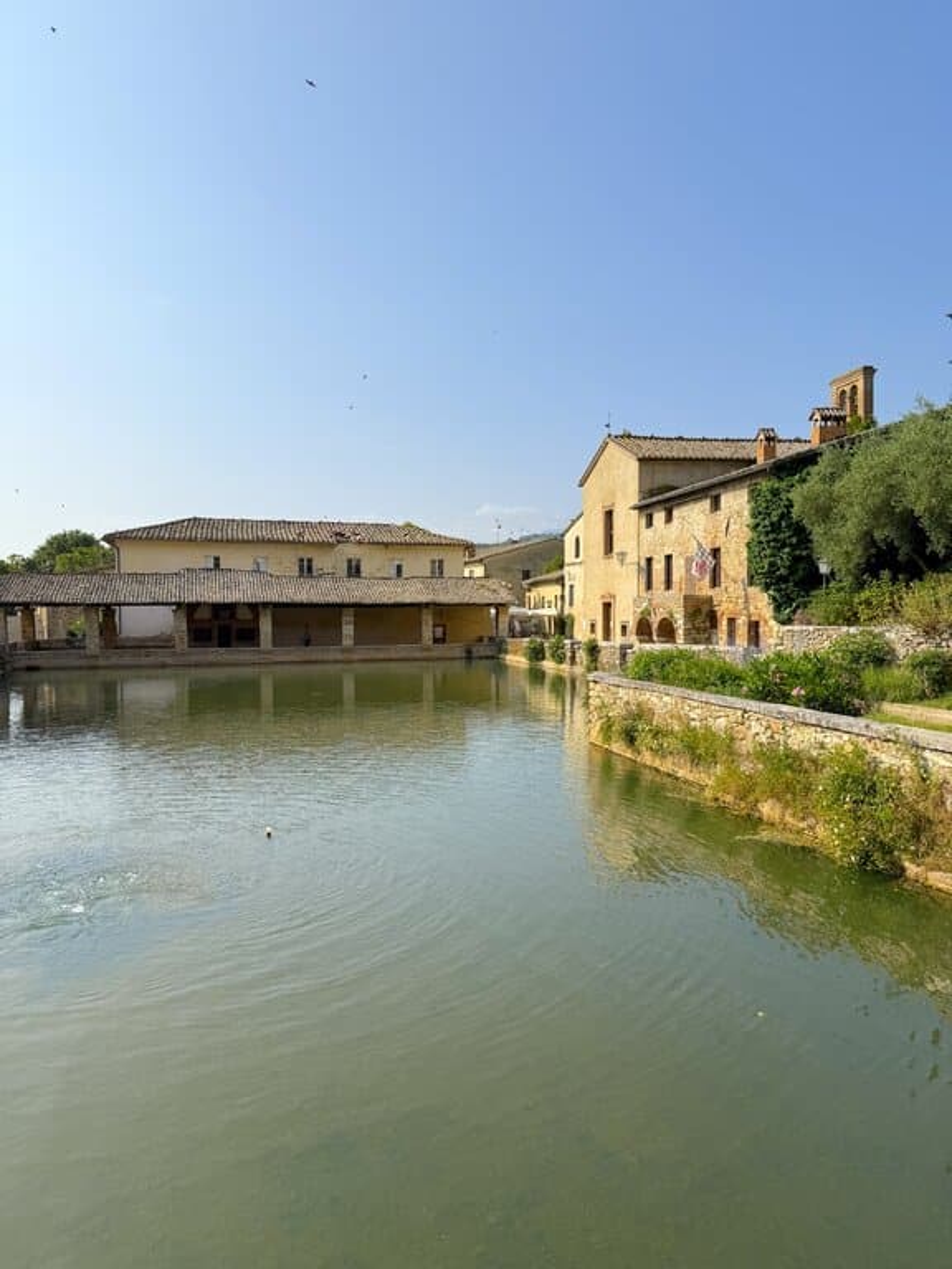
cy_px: 634
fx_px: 880
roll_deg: +0.2
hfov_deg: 56.8
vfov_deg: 71.6
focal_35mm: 24
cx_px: 476
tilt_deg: -1.3
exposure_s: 1/6711
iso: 80
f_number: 1.78
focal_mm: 6.76
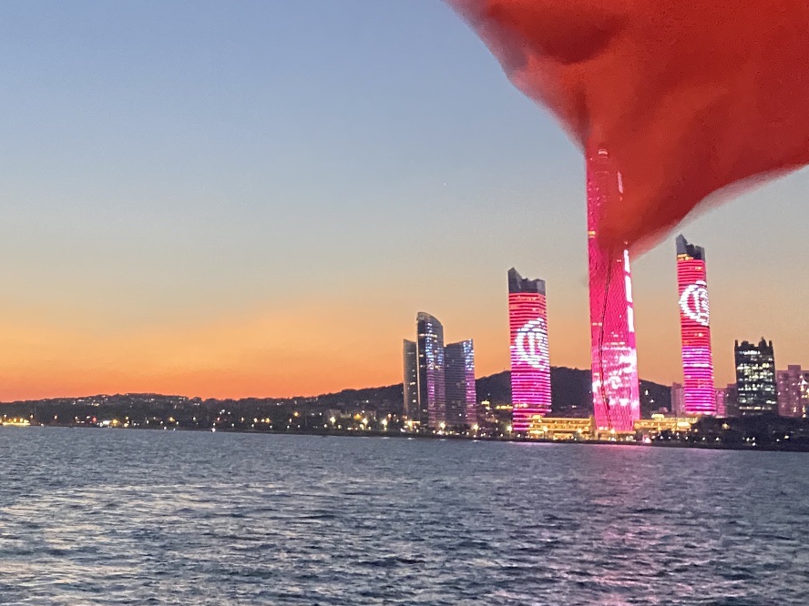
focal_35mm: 59
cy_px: 146
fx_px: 1379
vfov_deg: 24.5
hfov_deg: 30.8
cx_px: 40
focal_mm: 4.25
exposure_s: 1/30
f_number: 1.8
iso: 1000
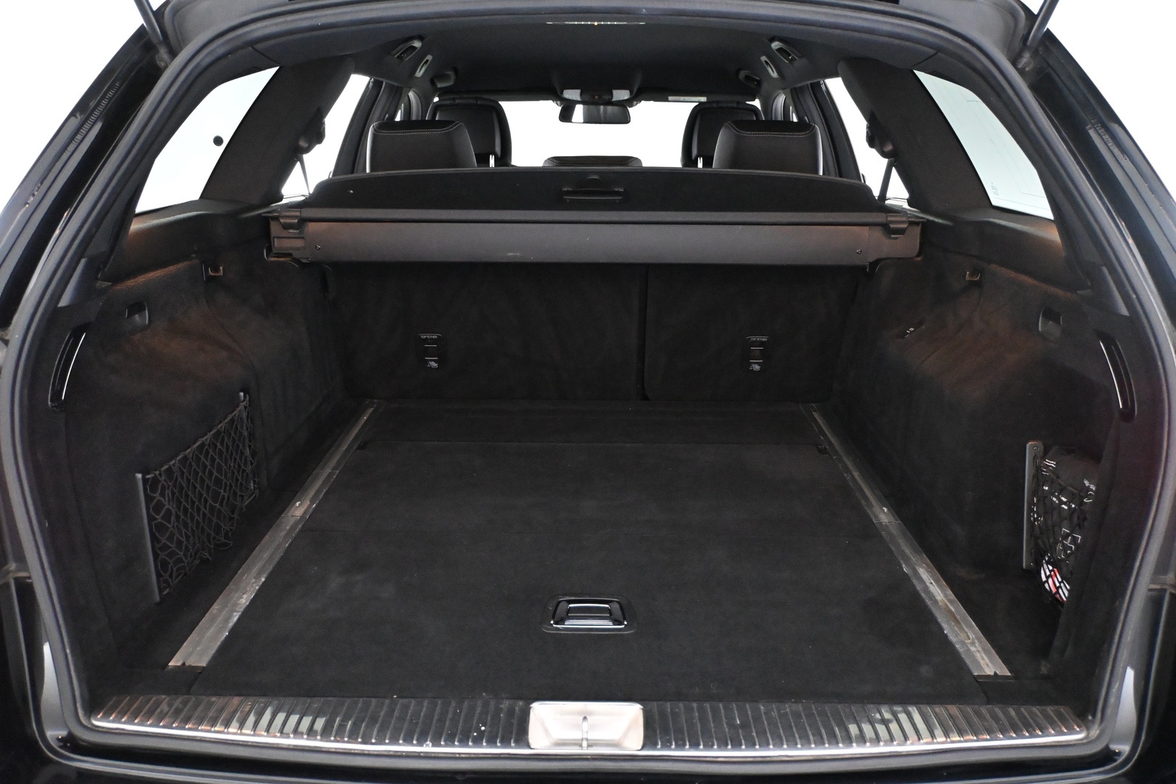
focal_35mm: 31
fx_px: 1004
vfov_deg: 42.6
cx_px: 588
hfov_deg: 60.7
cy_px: 392
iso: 7200
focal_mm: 20.5
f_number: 3.8
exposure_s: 1/60
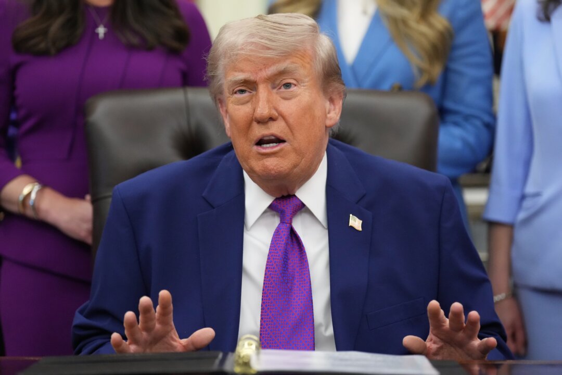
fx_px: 2014
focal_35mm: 129
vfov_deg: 10.6
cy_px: 188
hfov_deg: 15.9
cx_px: 281
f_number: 2.8
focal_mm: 129
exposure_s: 1/320
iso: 5000
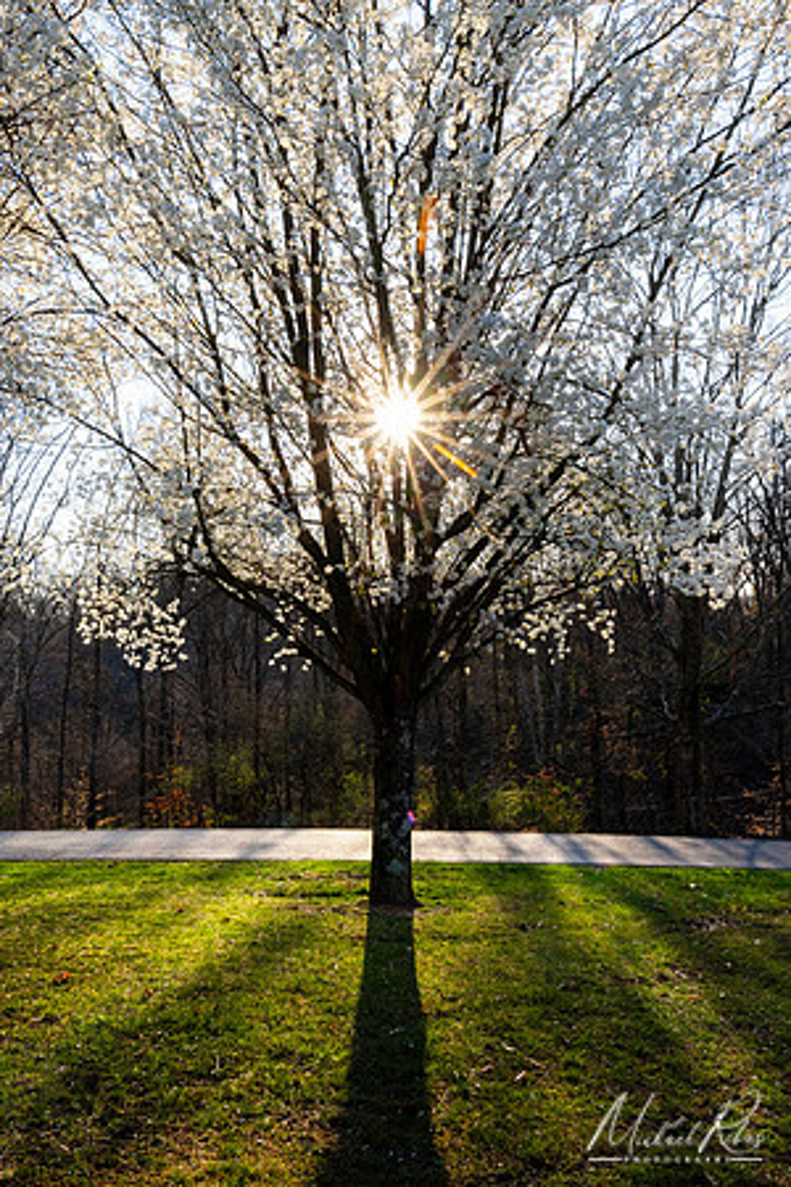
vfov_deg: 61.9
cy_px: 594
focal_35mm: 30
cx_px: 396
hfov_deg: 43.6
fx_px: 989
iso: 400
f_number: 16
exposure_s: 1/125
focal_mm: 20
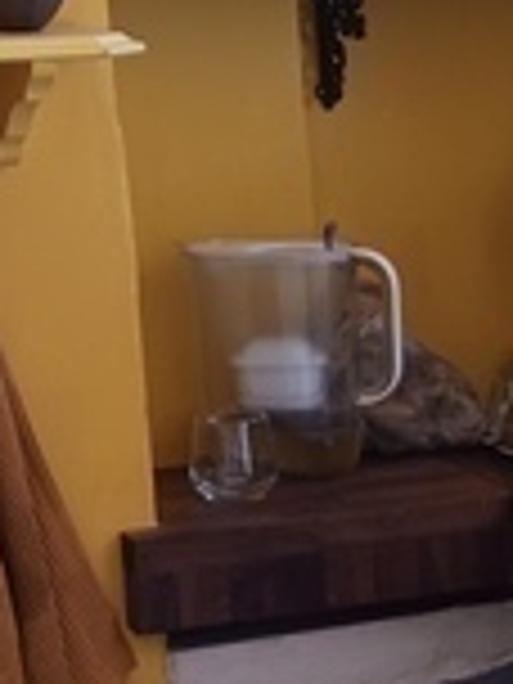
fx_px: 2687
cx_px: 778
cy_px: 522
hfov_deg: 10.5
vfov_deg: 14.4
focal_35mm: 136
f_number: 1.8
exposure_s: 1/33.3
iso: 160
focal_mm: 4
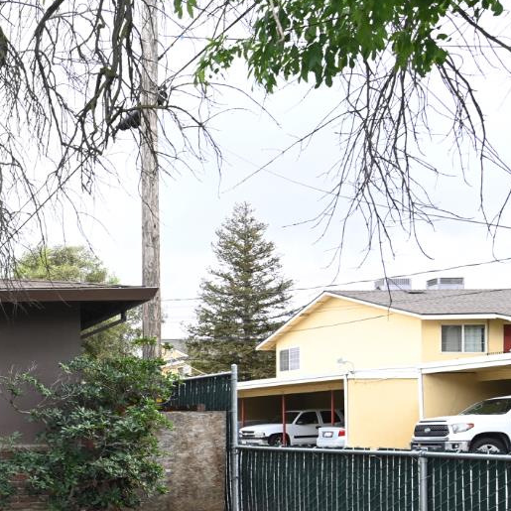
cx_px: -194
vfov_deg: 34.5
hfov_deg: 28.0
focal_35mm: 47
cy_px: 436
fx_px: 785
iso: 400
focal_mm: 19
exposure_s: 1/250
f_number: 7.1
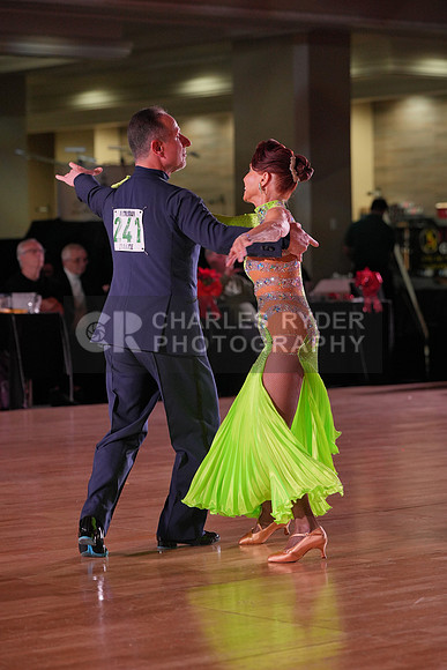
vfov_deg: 17.6
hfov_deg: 11.8
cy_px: 335
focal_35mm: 116
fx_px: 2159
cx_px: 224
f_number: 4
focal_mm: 116
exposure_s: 1/500
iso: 1600
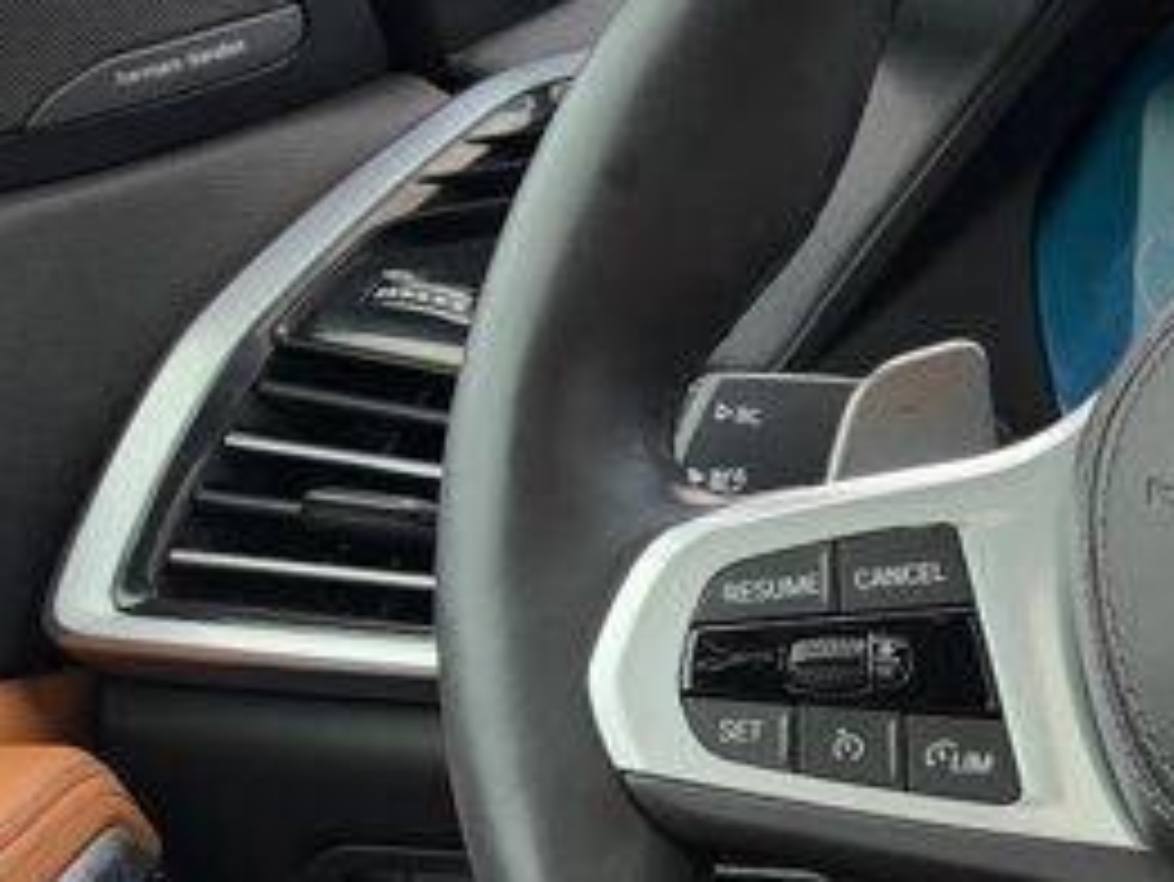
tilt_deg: -18.0
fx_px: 3189
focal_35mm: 94
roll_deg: -0.4
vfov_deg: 15.7
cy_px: 603
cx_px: 2294
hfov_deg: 16.4
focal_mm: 6.93
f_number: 1.8
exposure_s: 1/301
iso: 80
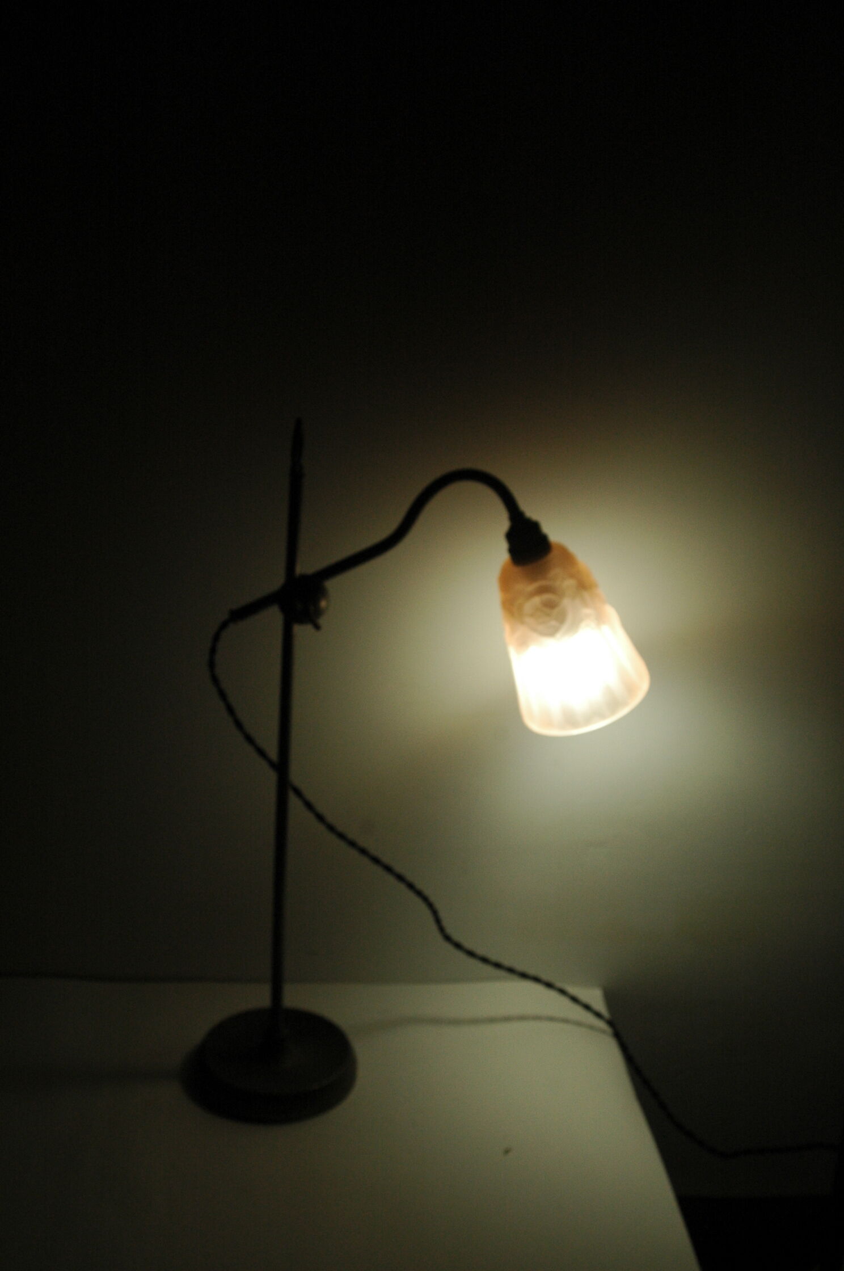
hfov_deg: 31.8
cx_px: 422
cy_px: 636
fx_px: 1481
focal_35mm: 42
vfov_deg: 46.4
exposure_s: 1/125
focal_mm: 28
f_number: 7.1
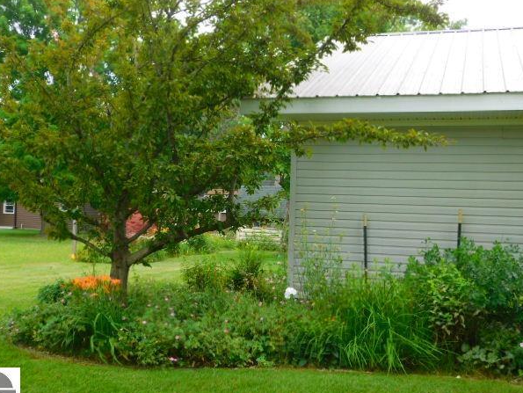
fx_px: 650
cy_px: 208
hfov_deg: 43.8
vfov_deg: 33.6
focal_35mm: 43
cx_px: 244
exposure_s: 1/320
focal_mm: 7.1
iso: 125
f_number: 3.6
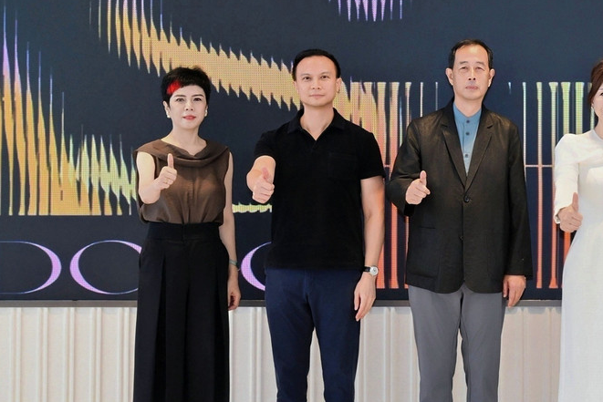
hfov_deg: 21.5
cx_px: 567
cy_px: 124
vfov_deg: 14.8
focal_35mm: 92
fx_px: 1541
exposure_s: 1/200
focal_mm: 38
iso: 500
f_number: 5
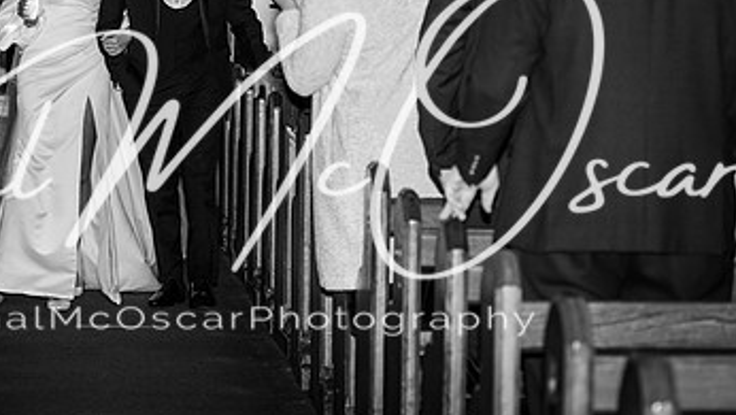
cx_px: 231
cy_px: 85
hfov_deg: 14.2
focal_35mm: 151
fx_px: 2948
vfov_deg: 8.0
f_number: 2.8
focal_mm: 75
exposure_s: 1/250
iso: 400
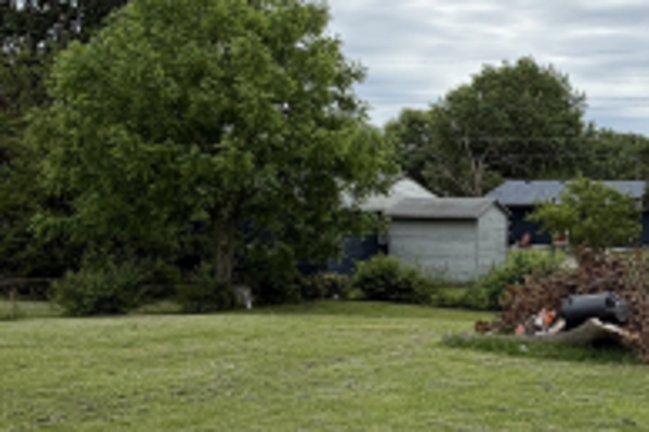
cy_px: 201
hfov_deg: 37.5
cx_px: 564
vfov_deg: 26.9
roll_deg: -0.1
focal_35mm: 50
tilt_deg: +0.9
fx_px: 901
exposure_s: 1/1001
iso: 20
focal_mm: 2.22
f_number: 2.2
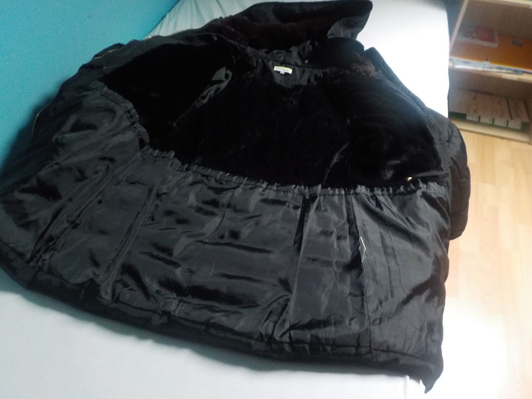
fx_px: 461
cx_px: 266
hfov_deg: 60.0
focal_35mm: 30
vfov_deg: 46.8
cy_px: 200
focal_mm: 4.1
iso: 720
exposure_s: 1/15
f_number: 3.3
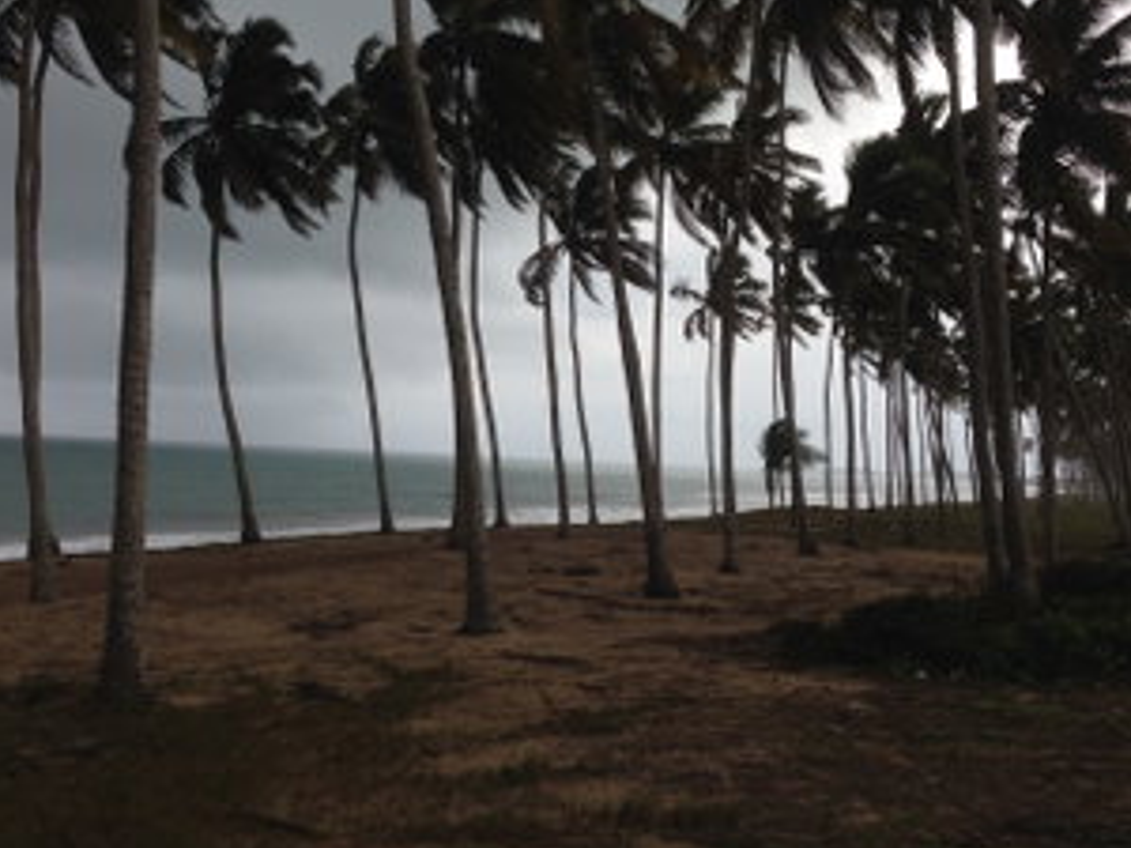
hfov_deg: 42.9
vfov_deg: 32.7
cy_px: 313
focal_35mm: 44
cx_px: 588
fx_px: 1438
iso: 50
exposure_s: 1/404
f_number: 2.4
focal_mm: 4.12
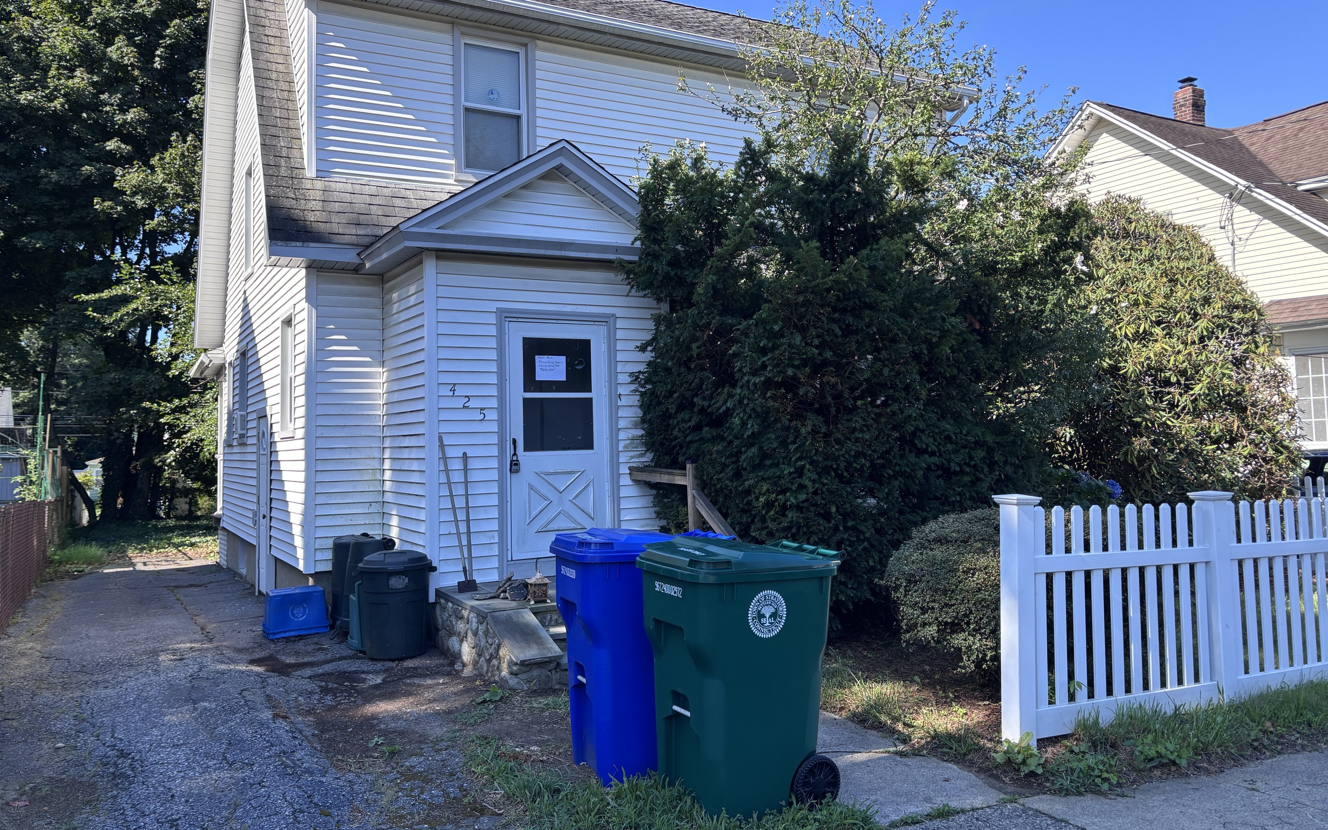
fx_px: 1013
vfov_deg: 44.5
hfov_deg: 66.5
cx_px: 664
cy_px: 384
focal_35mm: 28
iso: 50
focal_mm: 5.96
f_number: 1.6
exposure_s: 1/858
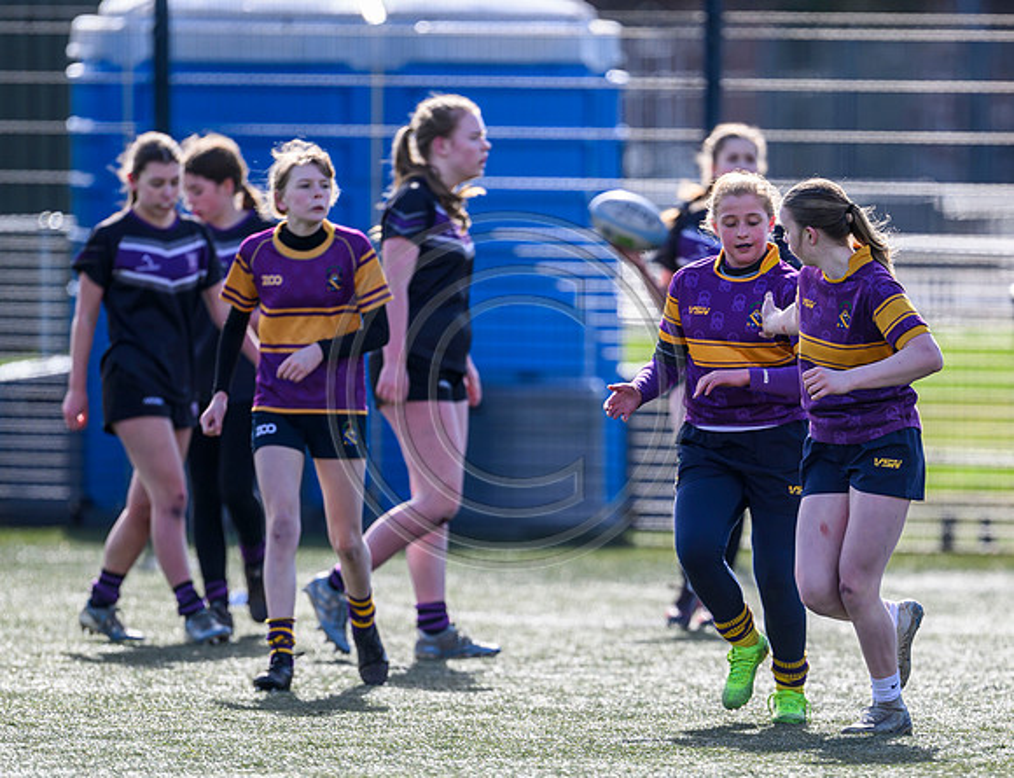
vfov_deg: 2.4
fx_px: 18425
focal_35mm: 624
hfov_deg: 3.2
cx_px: 743
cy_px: 468
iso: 200
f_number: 3.2
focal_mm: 400
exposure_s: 1/1250
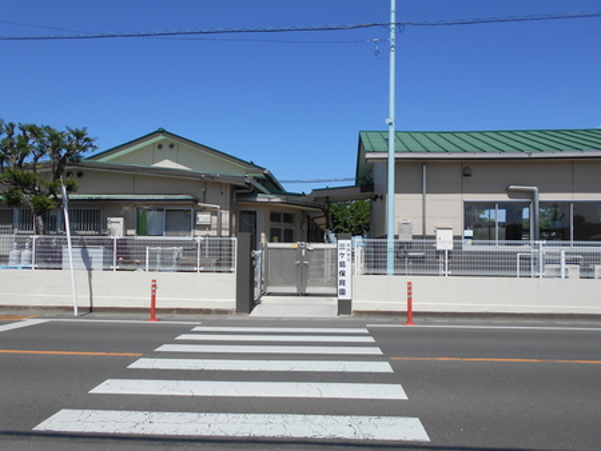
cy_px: 226
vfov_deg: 53.1
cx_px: 300
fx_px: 452
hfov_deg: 67.3
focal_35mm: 26
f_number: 3.2
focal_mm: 4.6
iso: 80
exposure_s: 1/1600
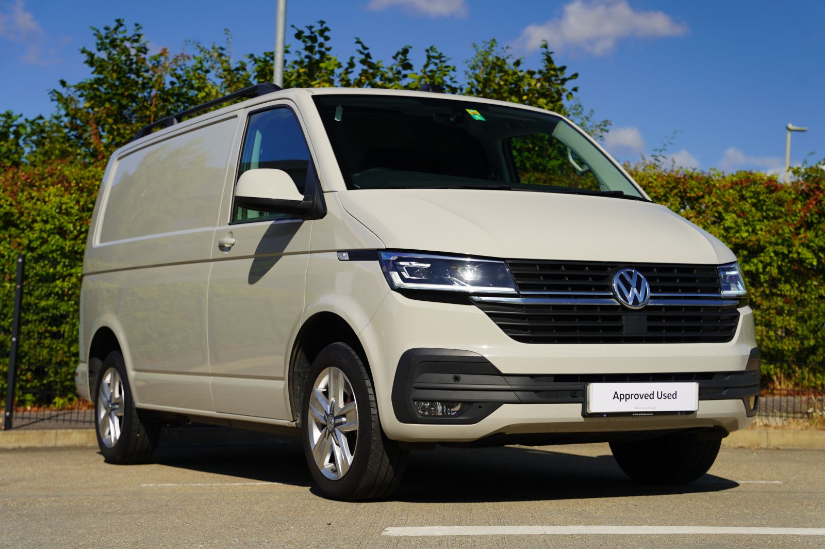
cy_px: 274
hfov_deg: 31.2
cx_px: 412
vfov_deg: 21.0
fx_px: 1477
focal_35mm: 64
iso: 100
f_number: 5
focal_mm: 64.5
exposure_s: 1/500
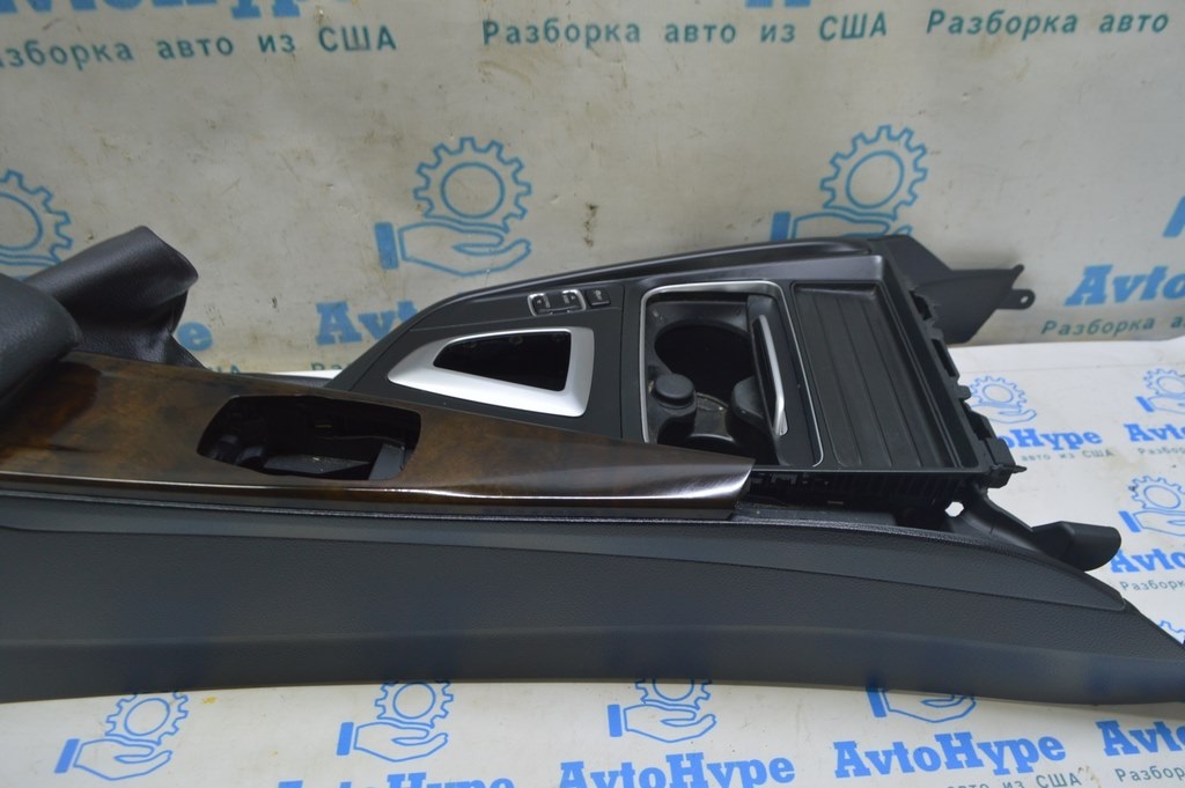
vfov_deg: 47.9
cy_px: 394
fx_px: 888
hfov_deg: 67.4
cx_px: 592
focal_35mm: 27
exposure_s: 1/20
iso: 400
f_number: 5.6
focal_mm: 18
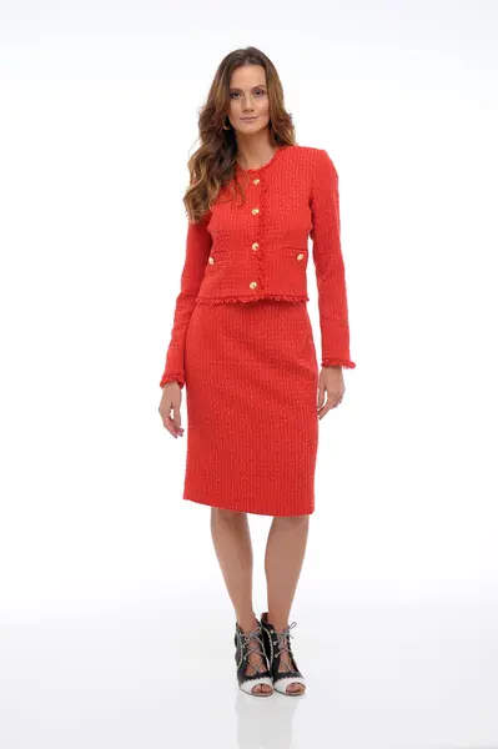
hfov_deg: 23.3
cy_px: 374
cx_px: 249
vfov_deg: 34.5
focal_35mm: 58
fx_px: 1205
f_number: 9
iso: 200
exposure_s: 1/160
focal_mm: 58
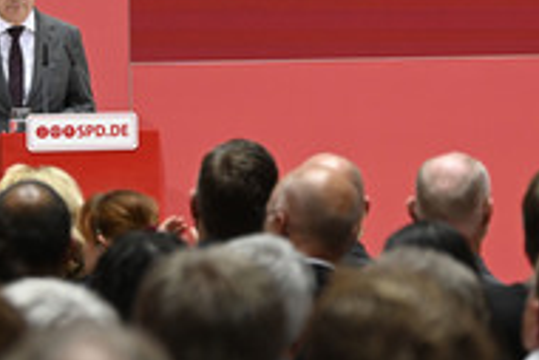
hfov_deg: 6.2
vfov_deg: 4.1
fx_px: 4974
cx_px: 157
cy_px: -26
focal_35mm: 332
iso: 2500
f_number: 5
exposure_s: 1/1250
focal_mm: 140
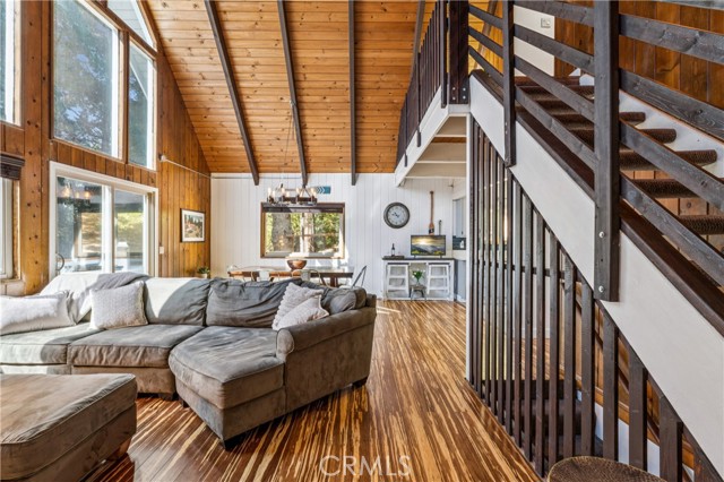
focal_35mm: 16
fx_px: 326
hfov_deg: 96.1
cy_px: 241
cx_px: 362
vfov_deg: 73.0
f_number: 13
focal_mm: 16.2
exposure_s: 1
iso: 100
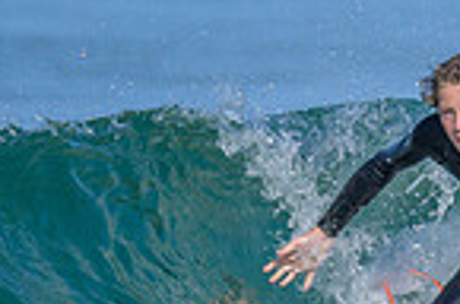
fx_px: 55908
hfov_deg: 0.5
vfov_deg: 0.3
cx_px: 607
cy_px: 252
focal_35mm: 4385
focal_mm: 800
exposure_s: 1/2000
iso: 200
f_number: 6.3
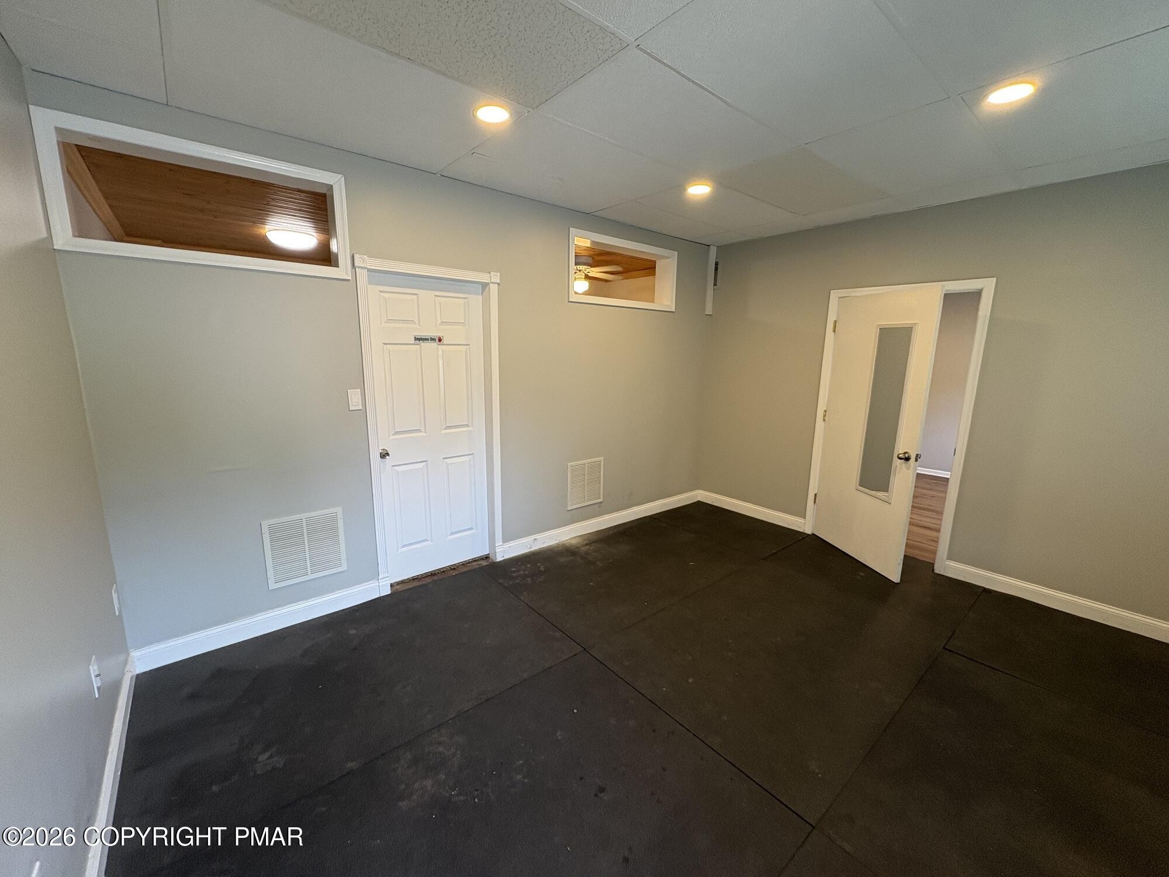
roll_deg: -0.4
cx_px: 584
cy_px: 438
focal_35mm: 14
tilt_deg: -10.0
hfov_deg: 102.1
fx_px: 473
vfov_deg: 85.7
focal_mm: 2.22
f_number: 2.2
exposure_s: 1/99
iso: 160
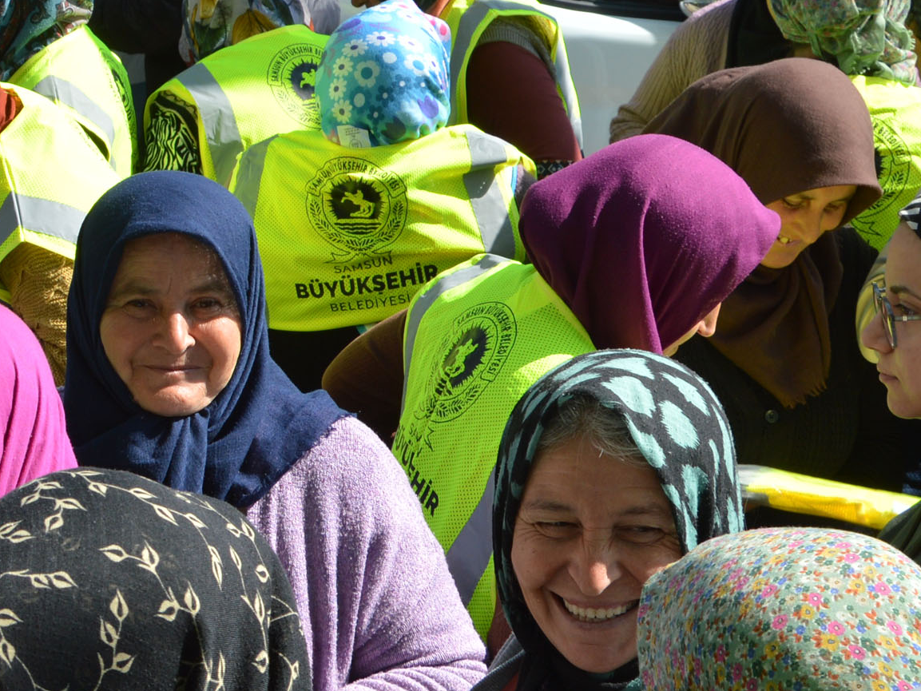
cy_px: 351
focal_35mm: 78
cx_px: 28
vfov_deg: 18.9
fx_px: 2075
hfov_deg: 24.1
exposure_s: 1/250
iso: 100
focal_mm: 22
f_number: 8
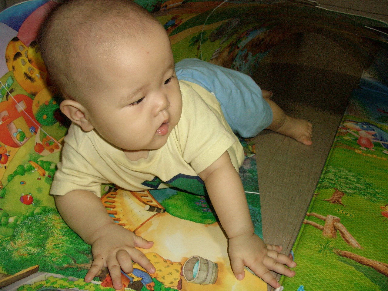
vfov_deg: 42.9
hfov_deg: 55.4
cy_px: 146
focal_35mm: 33
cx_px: 194
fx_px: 370
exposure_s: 1/60
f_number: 2.8
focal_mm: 7.1
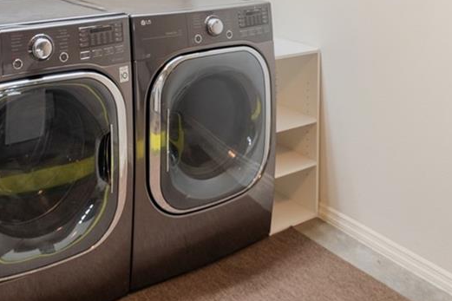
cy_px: -88
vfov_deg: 26.5
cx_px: 136
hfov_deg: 44.5
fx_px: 540
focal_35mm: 43
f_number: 8
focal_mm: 14
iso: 400
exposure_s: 1/2
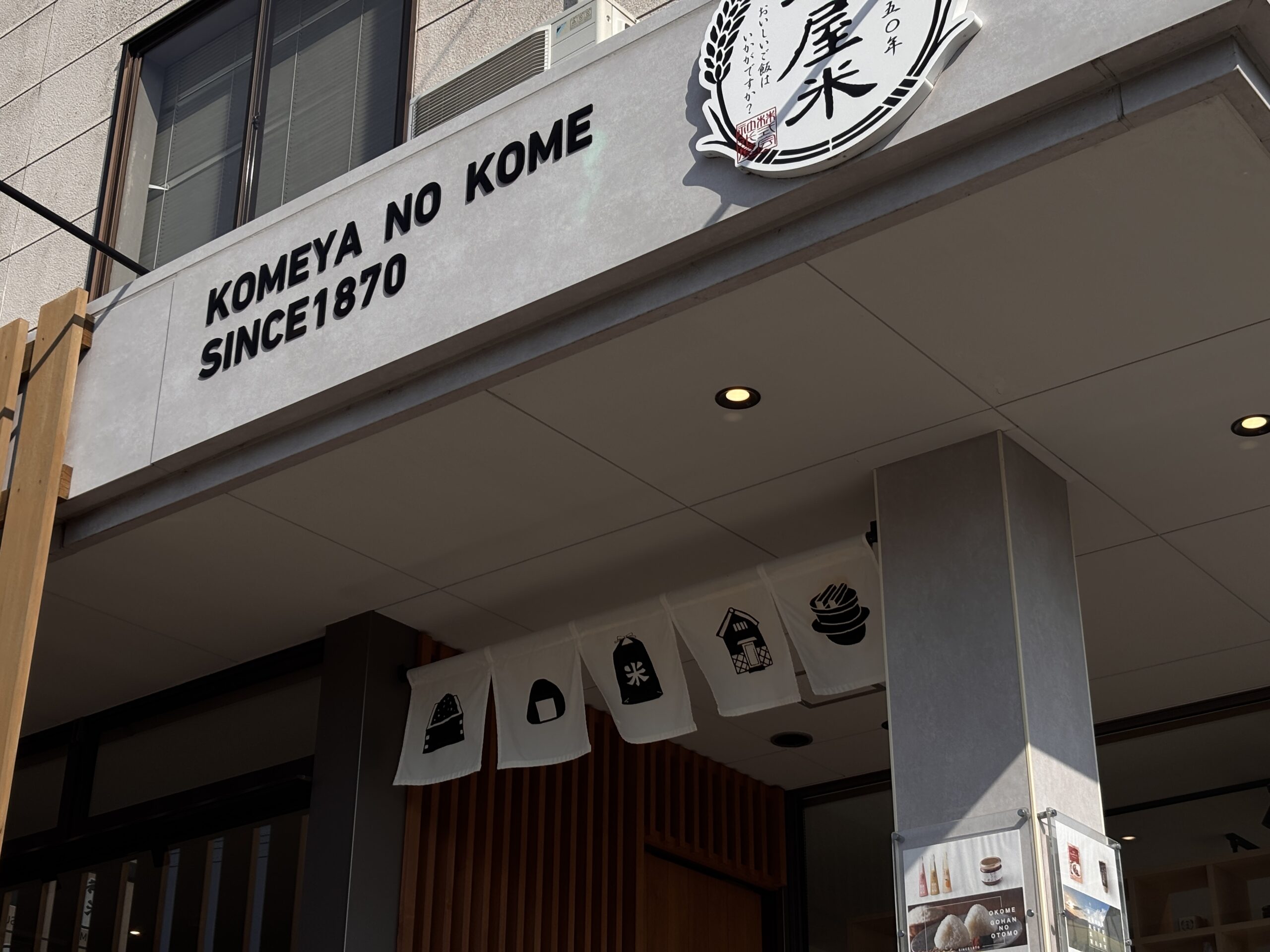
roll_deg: -1.1
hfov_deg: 36.8
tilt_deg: +26.1
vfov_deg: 28.0
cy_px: 476
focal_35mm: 52
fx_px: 1908
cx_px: 635
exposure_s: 1/5076
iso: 40
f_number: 1.6
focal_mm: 5.96
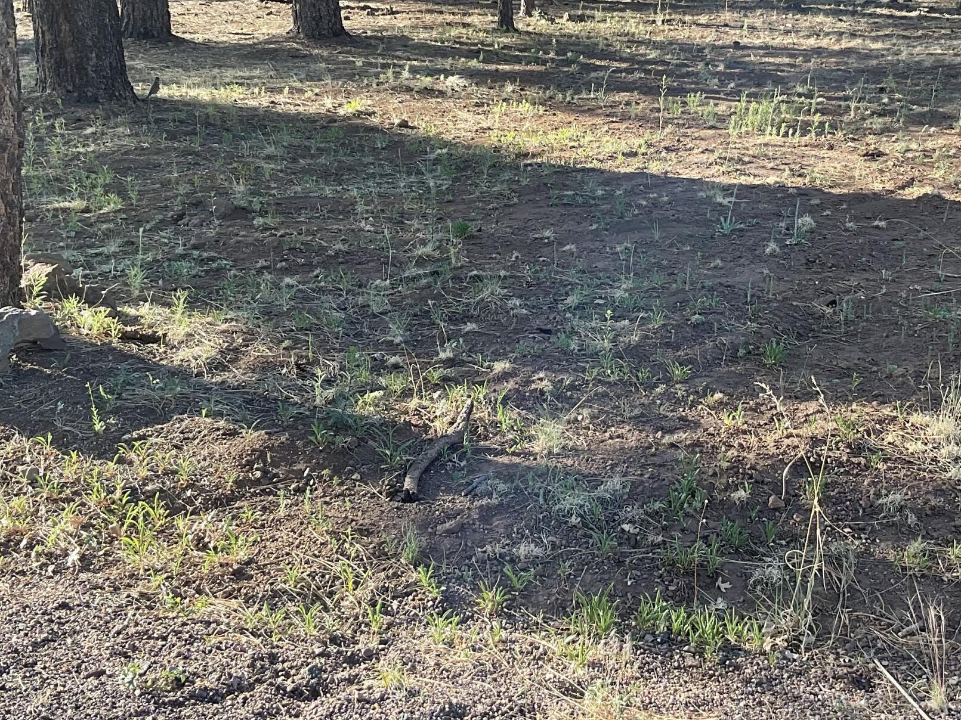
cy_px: 182
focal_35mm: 54
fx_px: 1499
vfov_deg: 26.7
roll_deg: +1.0
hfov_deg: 35.2
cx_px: 646
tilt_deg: -10.0
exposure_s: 1/156
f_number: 1.8
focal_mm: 3
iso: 16
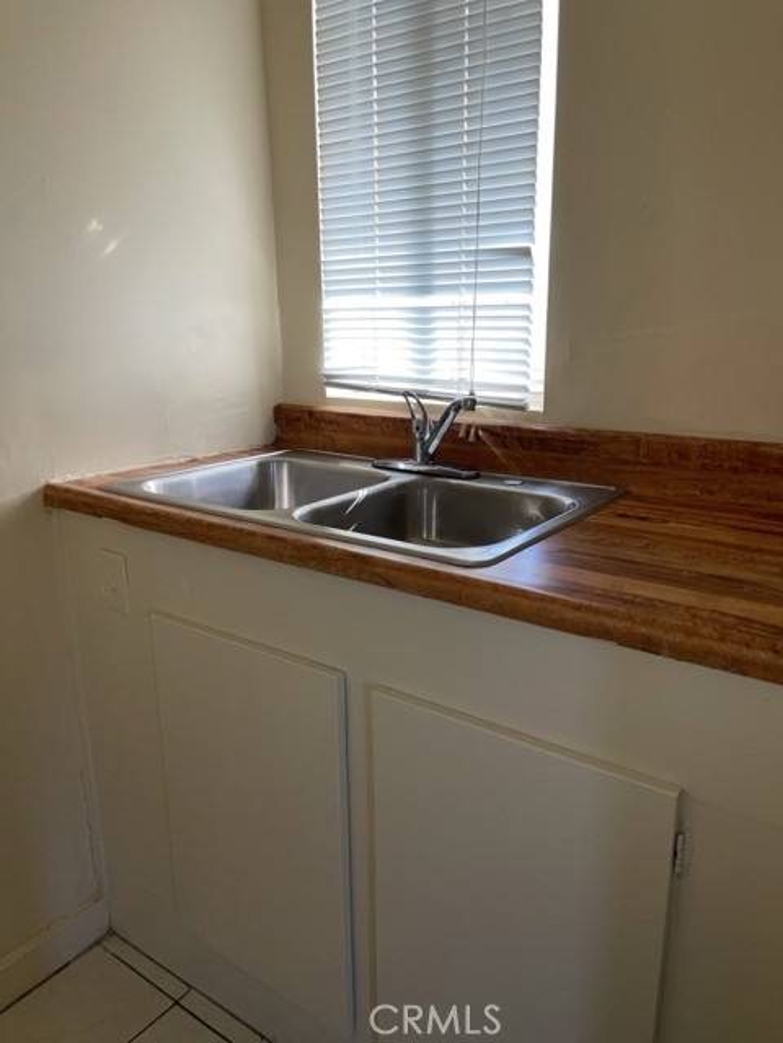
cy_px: 522
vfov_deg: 67.3
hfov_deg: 53.1
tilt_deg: -14.7
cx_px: 392
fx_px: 784
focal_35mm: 26
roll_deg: +0.9
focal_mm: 5.1
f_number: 1.6
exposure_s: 1/422
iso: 32
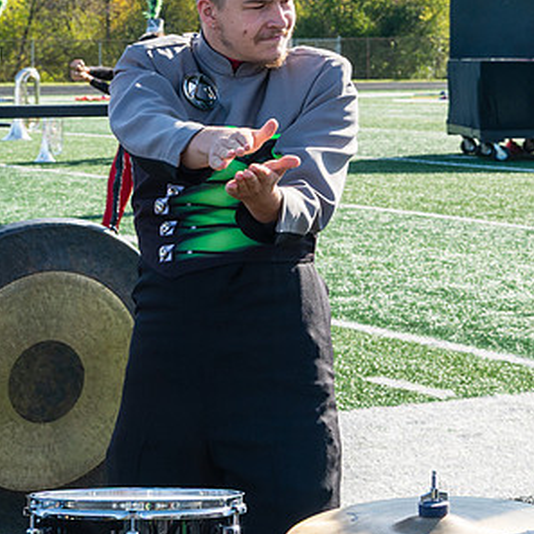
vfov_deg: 13.3
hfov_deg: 13.3
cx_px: 329
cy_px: 103
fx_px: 2286
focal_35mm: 131
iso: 400
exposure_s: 1/640
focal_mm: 56
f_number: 9
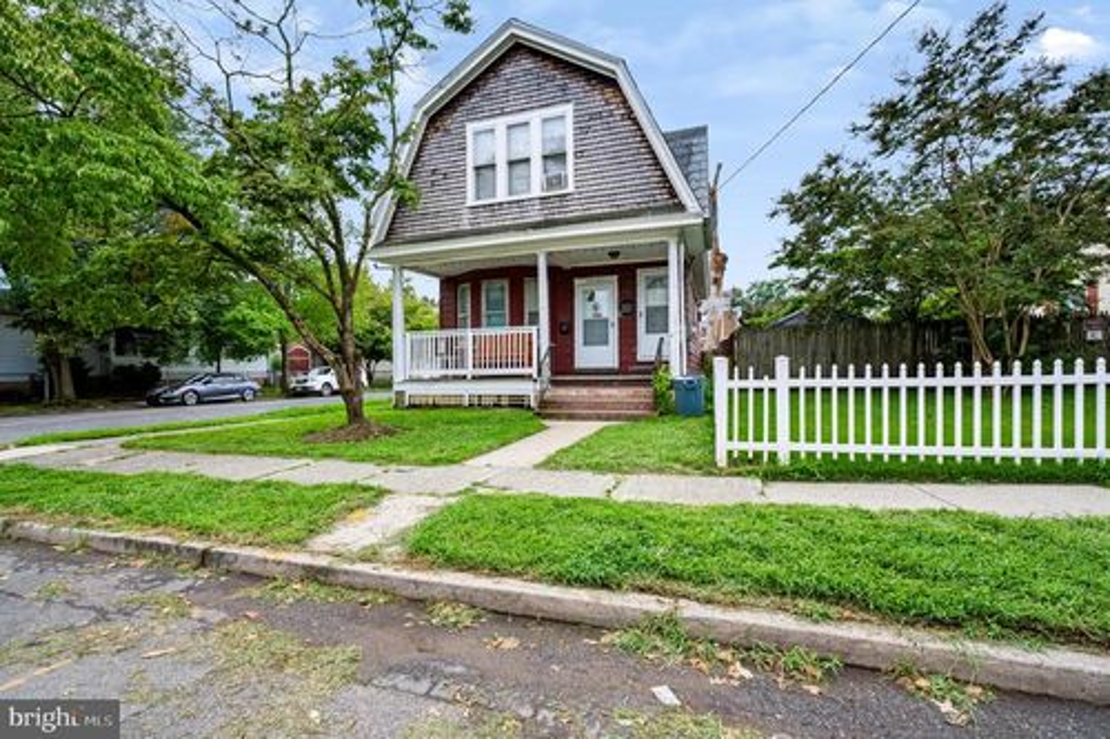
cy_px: 370
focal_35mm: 16
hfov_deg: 96.8
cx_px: 555
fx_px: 493
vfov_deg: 73.7
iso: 100
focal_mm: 16
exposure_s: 1/125
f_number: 8
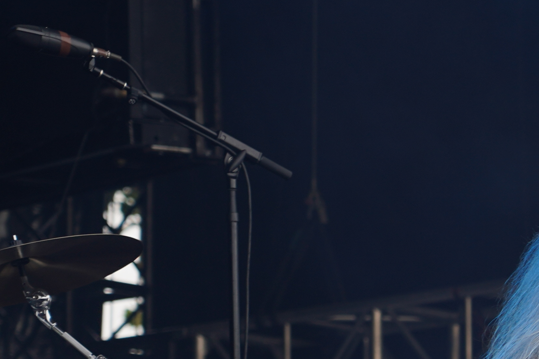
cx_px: 637
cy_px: 486
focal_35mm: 381
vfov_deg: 3.6
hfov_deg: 5.4
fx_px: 5703
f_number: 5
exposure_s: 1/200
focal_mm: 105
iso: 100
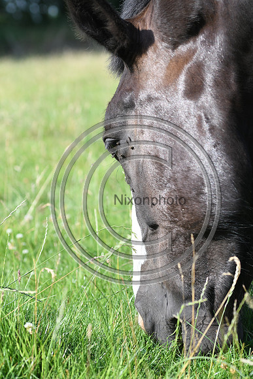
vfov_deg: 19.5
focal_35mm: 105
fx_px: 1106
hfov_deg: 13.0
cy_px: 190
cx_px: 126
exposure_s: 1/1250
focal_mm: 70
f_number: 3.5
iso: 250
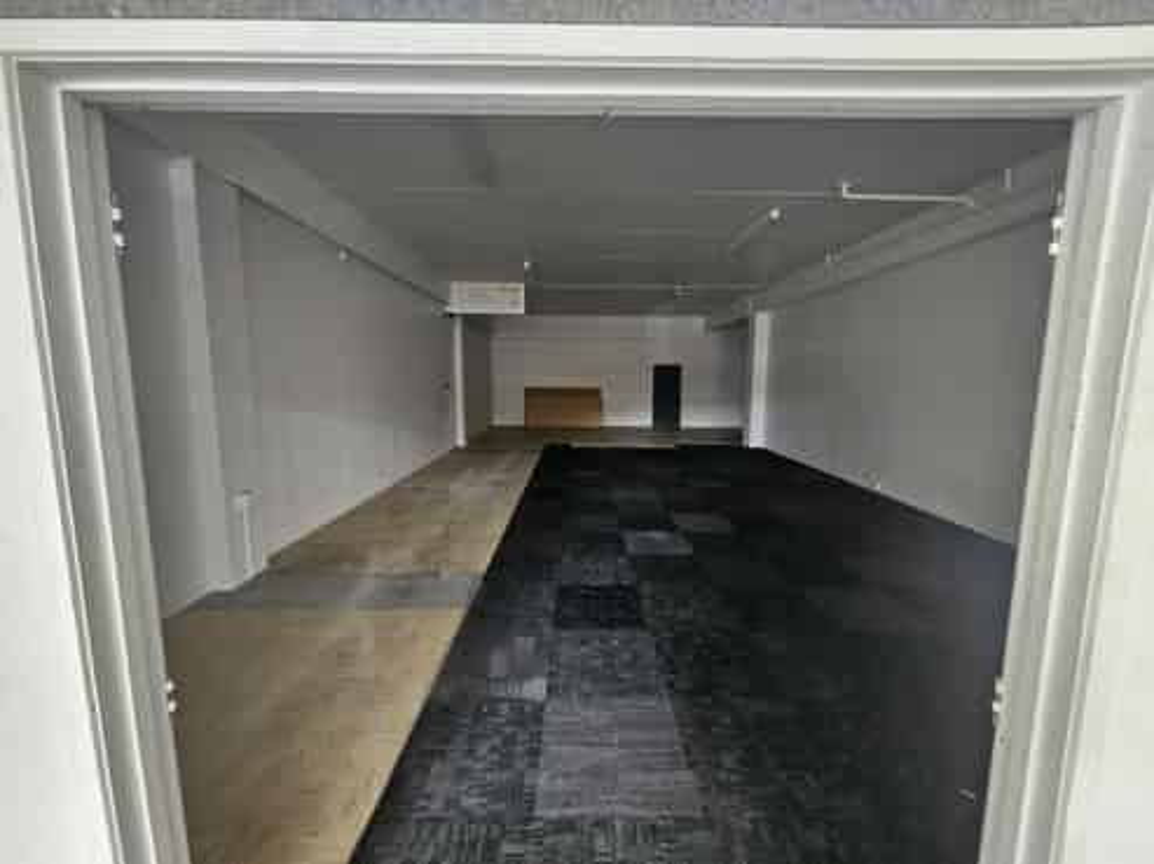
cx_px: 577
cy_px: 432
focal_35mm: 13
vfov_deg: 89.8
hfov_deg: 106.2
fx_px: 433
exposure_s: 1/50
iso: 400
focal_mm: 1.74
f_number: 2.2
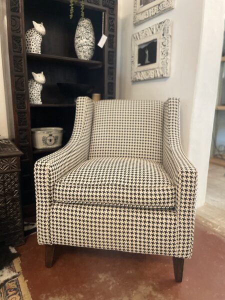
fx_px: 225
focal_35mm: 26
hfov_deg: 53.1
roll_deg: -1.3
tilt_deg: -12.5
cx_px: 112
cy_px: 150
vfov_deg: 67.3
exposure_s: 1/33
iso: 400
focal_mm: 4.2
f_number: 1.6
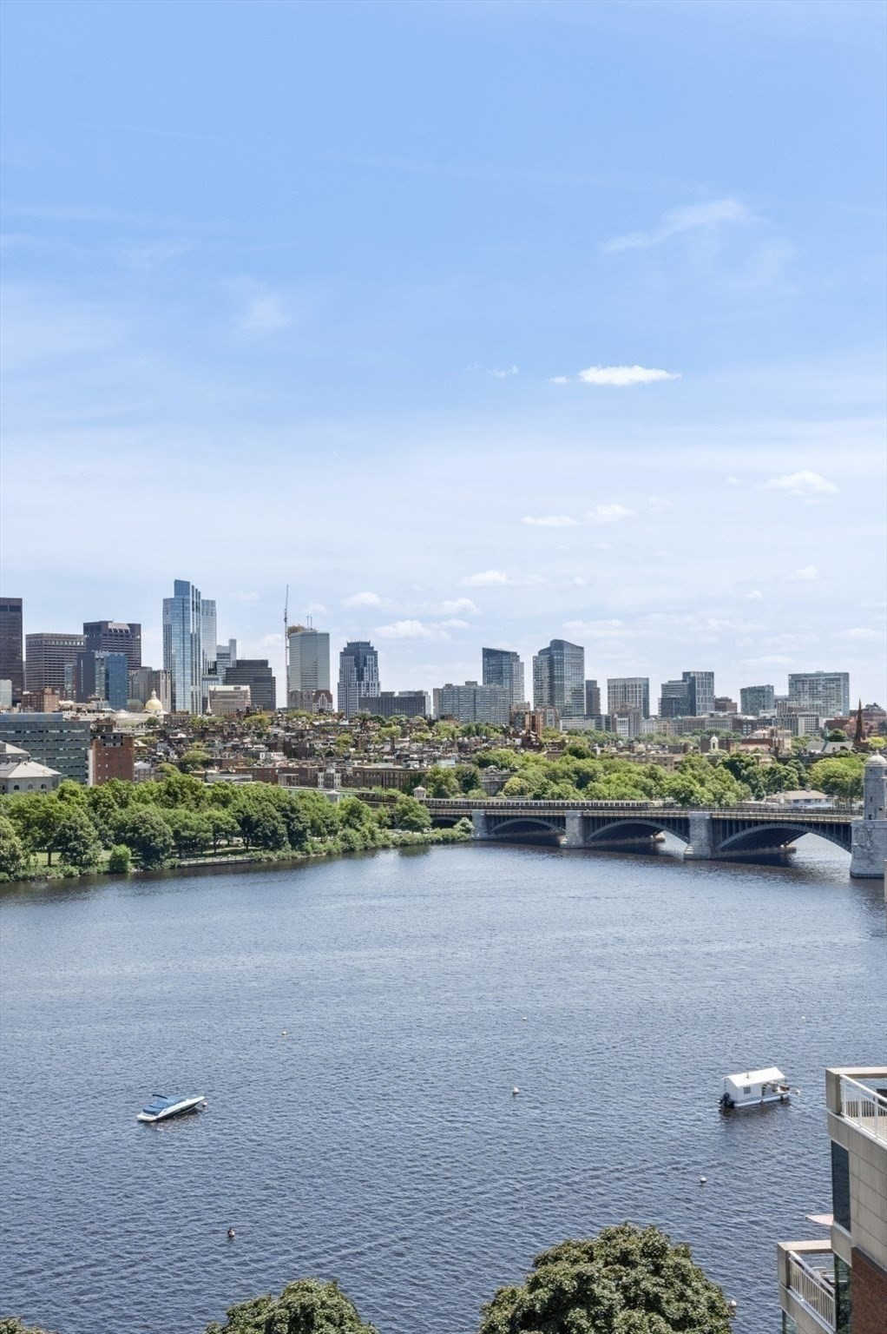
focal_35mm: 38
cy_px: 667
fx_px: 1406
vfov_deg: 50.7
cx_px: 444
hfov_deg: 35.0
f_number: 8
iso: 100
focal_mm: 38
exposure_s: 1/500
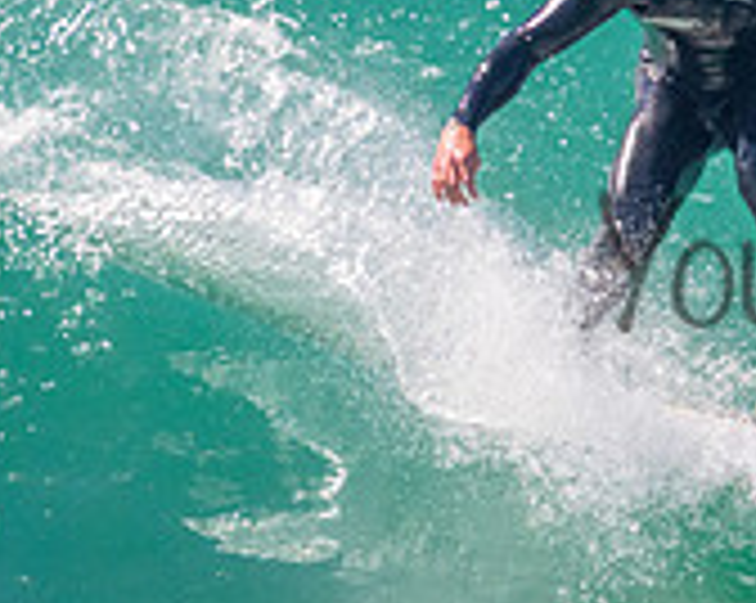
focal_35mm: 2957
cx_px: 880
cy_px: 101
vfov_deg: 0.5
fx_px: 66085
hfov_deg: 0.7
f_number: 11
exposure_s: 1/1600
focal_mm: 800
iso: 1800
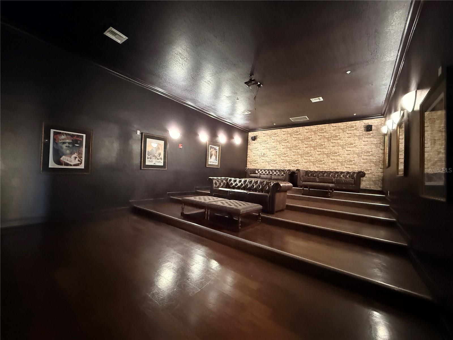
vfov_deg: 85.7
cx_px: 226
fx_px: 183
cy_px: 170
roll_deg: -2.8
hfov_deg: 102.1
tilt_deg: +1.2
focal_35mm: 14
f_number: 2.2
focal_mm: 2.22
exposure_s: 1/40
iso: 1600
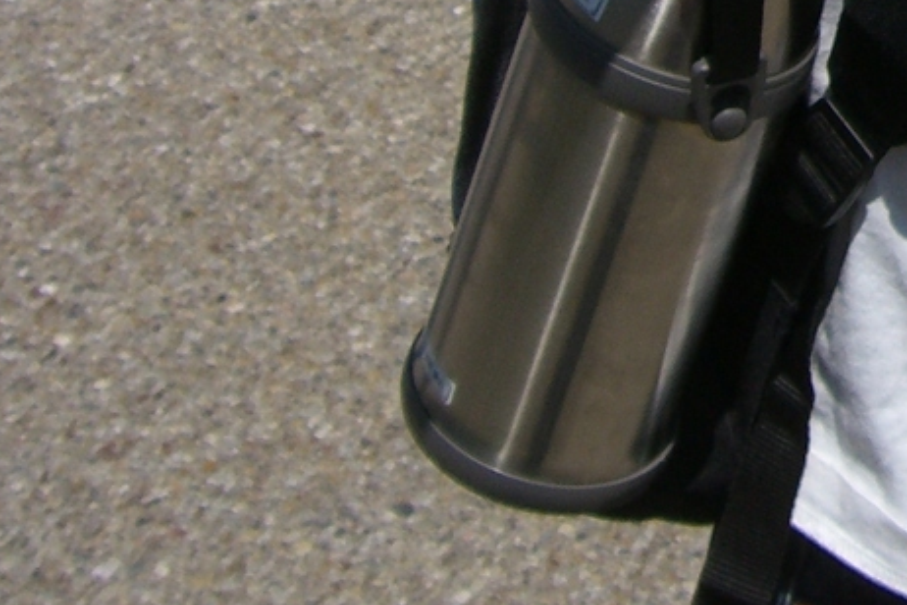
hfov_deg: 14.0
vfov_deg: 9.5
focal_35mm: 137
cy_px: -469
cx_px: 1360
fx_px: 3451
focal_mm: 6.2
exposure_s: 1/1600
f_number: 4.3
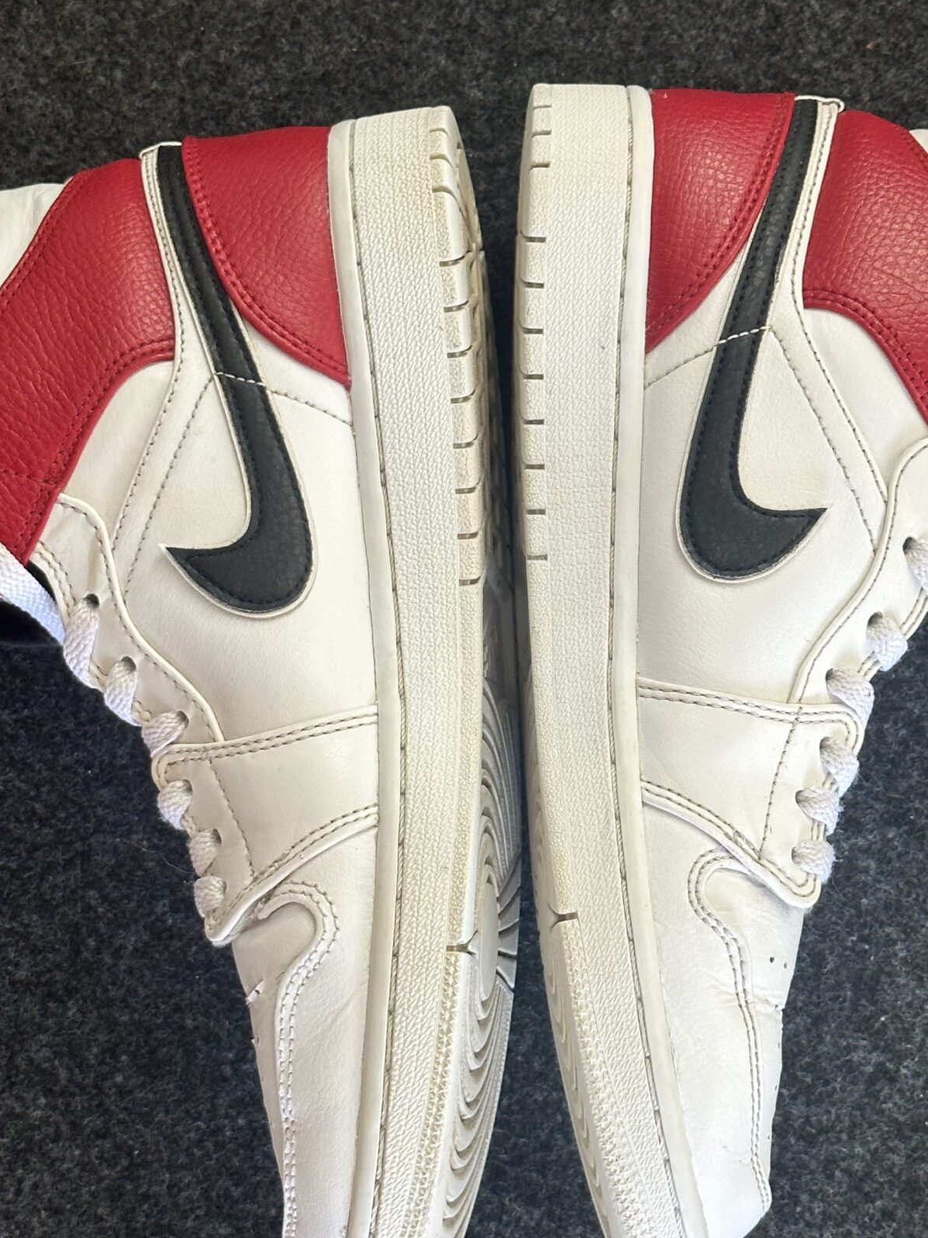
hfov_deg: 19.1
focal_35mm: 77
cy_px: 686
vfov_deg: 25.3
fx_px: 2752
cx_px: 503
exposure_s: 1/50
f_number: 1.78
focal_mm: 6.86
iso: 80
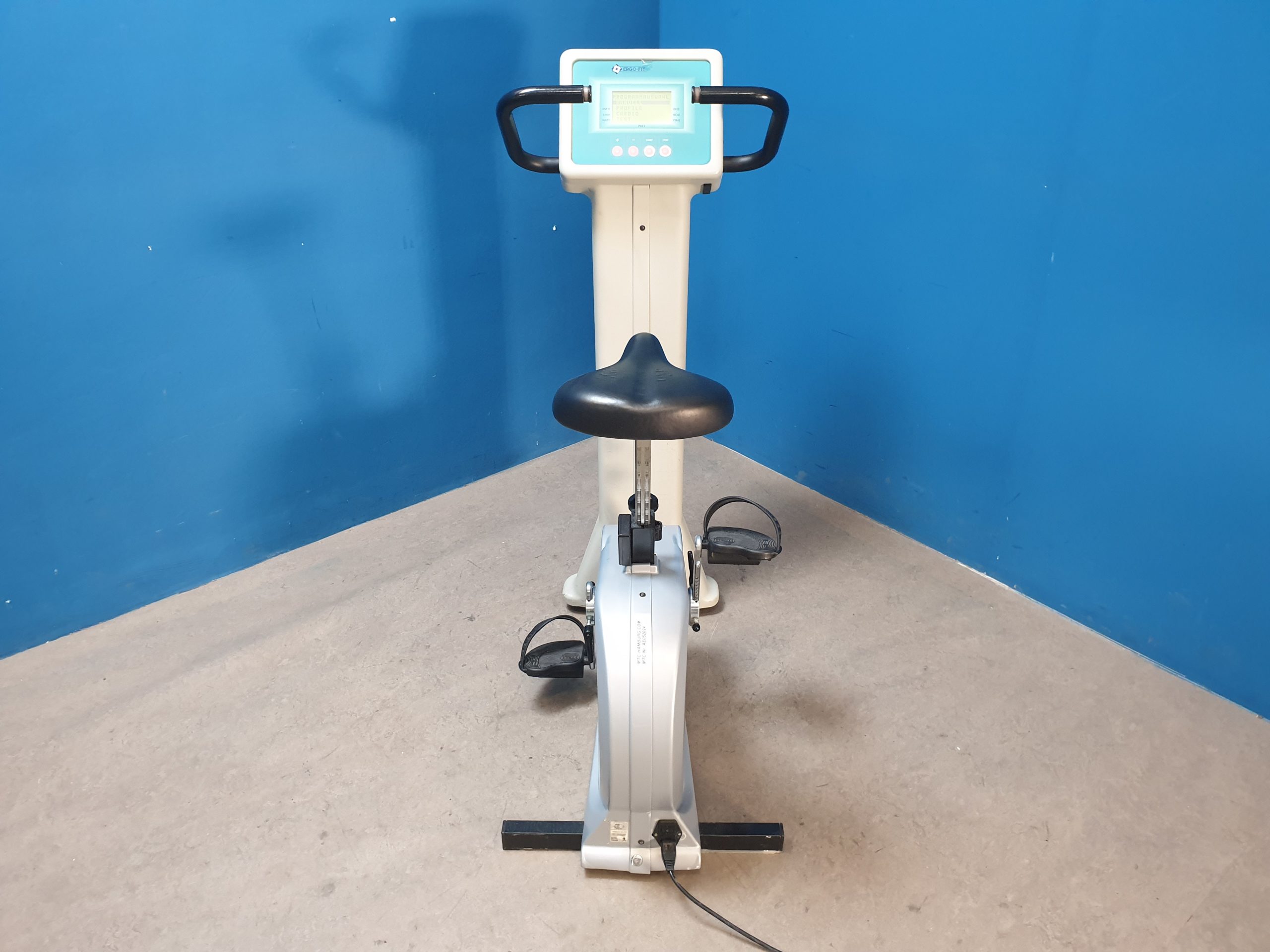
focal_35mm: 26
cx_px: 635
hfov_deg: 67.3
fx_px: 954
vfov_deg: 53.1
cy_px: 476
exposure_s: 1/25
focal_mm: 4.3
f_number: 2.4
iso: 320
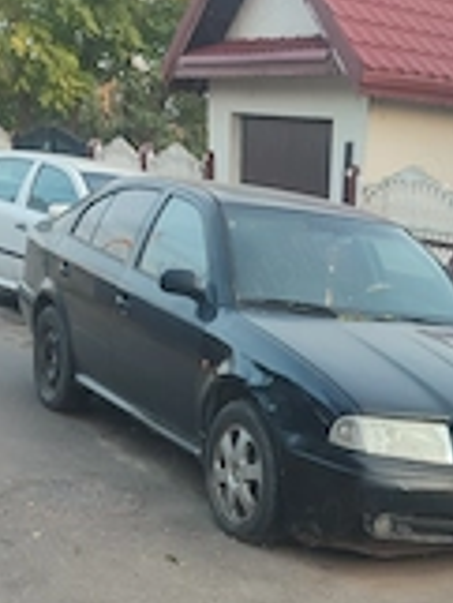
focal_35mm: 62
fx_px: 1080
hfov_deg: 22.7
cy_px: 592
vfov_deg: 29.3
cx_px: 453
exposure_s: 1/50
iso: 120
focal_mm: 6.04
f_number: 1.9
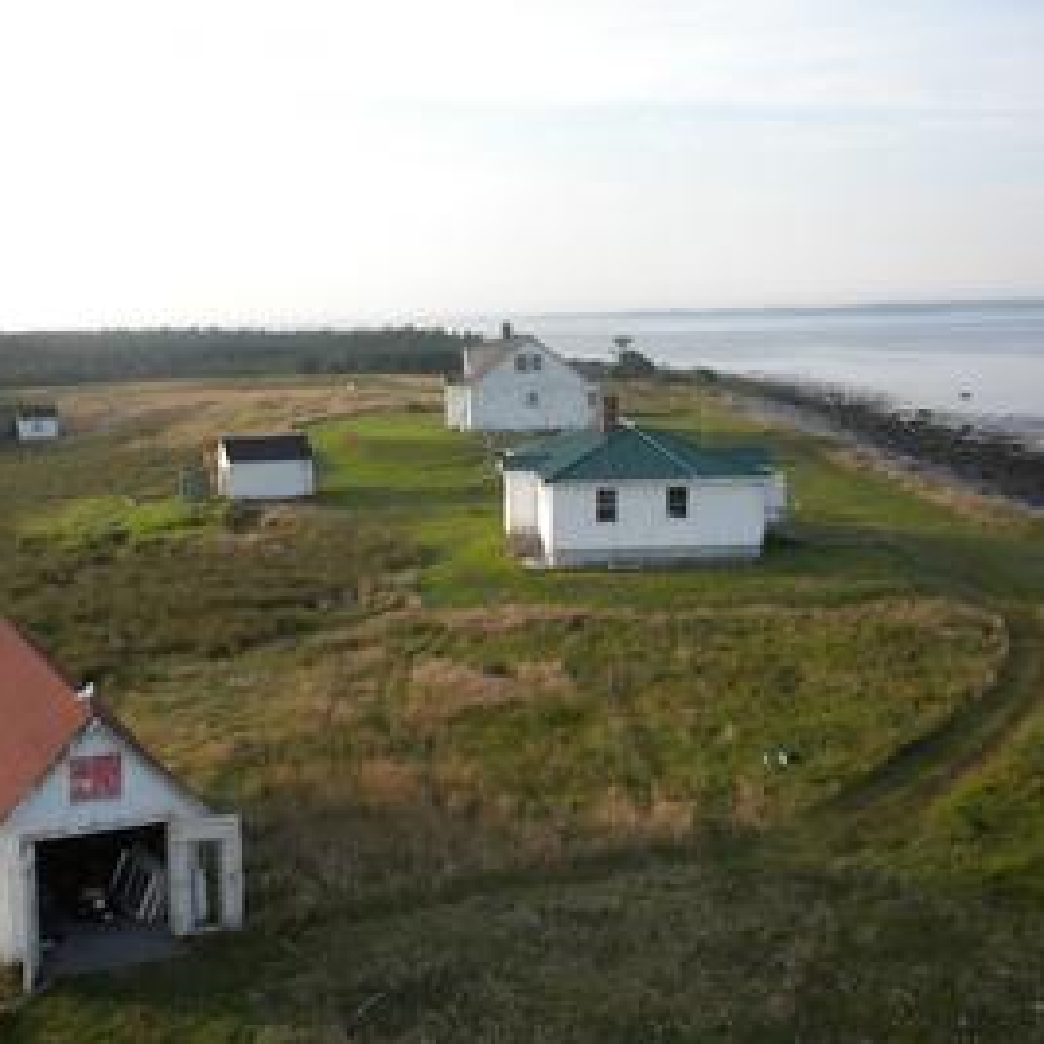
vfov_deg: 38.3
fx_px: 1501
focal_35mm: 44
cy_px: 522
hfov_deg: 38.0
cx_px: 374
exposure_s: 1/500
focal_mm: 6.6
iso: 144
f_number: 3.5
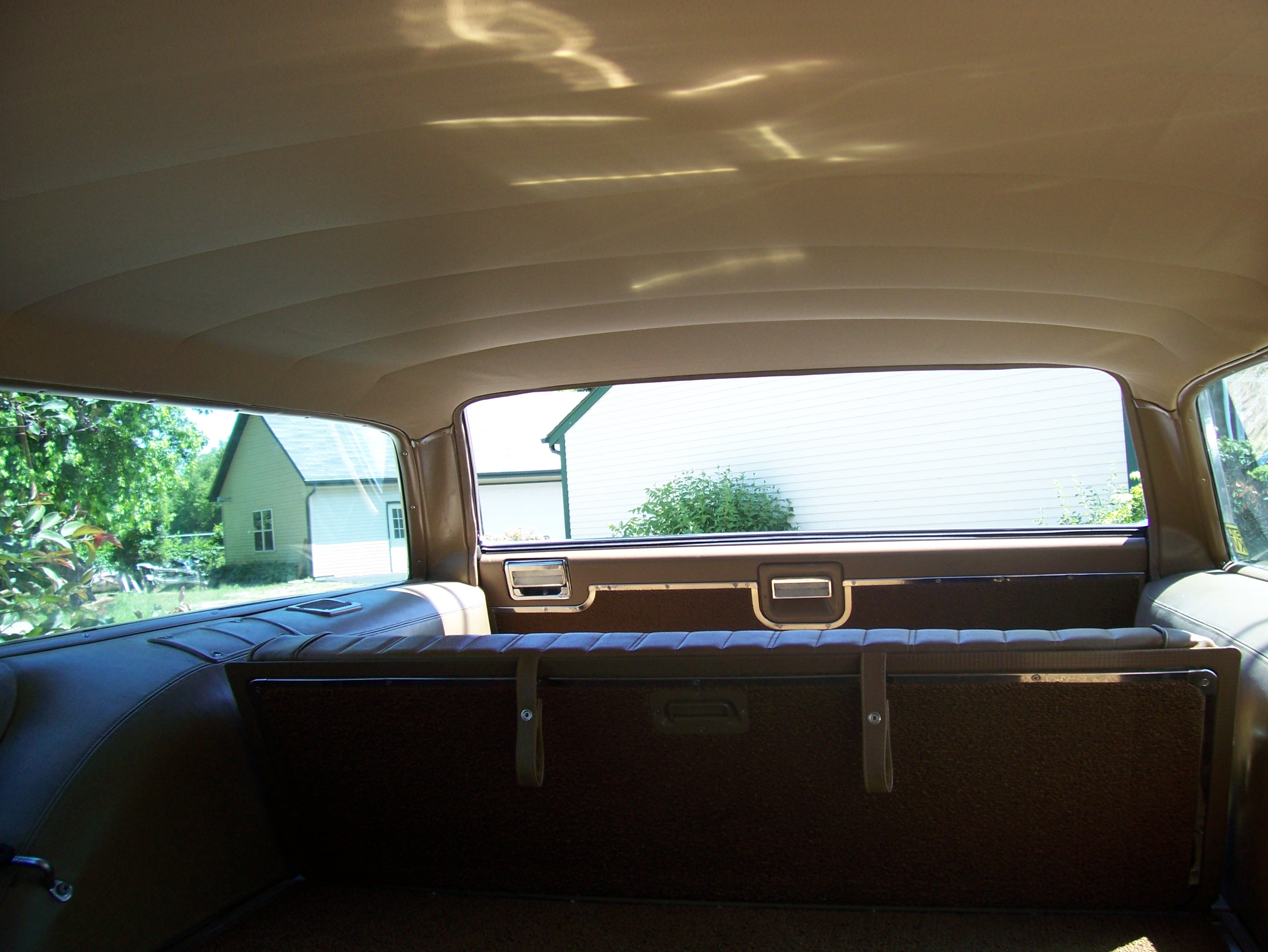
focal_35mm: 34
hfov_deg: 53.9
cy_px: 476
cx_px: 634
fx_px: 1246
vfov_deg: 41.8
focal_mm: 5.6
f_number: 2.7
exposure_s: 1/200
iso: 80
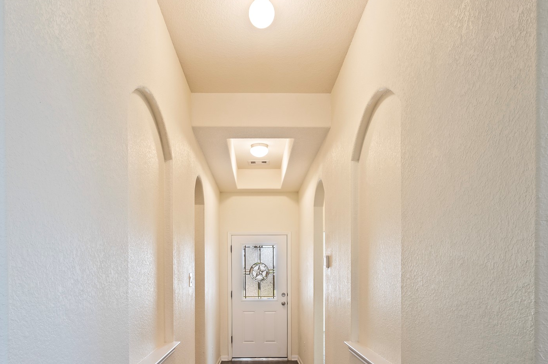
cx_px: 260
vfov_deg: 44.6
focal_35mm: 28
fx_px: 426
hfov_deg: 65.5
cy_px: 278
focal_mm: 18
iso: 125
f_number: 6.3
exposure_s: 1/2
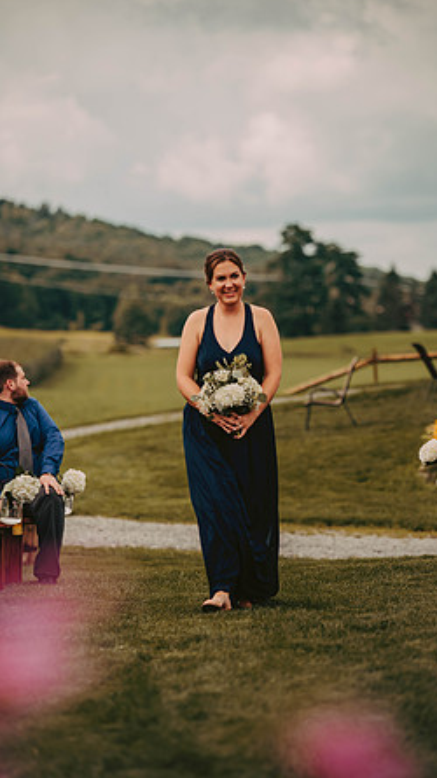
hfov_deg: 8.5
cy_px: 388
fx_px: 2949
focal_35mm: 143
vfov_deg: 15.0
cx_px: 234
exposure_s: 1/3200
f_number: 2.8
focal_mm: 135
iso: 200
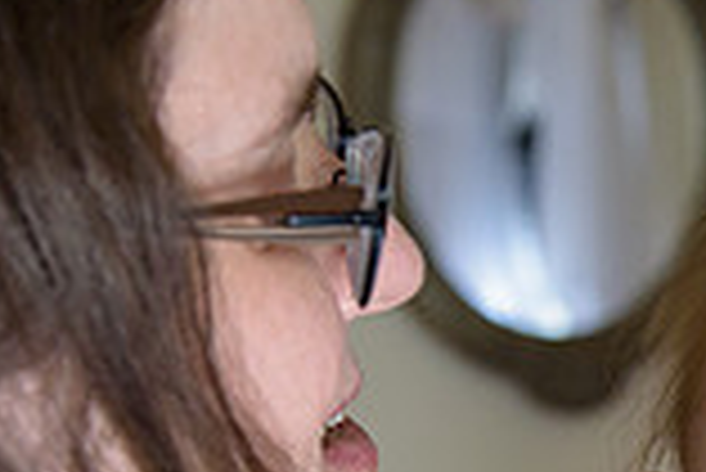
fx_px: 2532
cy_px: 551
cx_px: 782
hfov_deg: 15.4
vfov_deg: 10.5
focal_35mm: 129
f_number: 3.2
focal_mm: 35
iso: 1600
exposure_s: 1/125
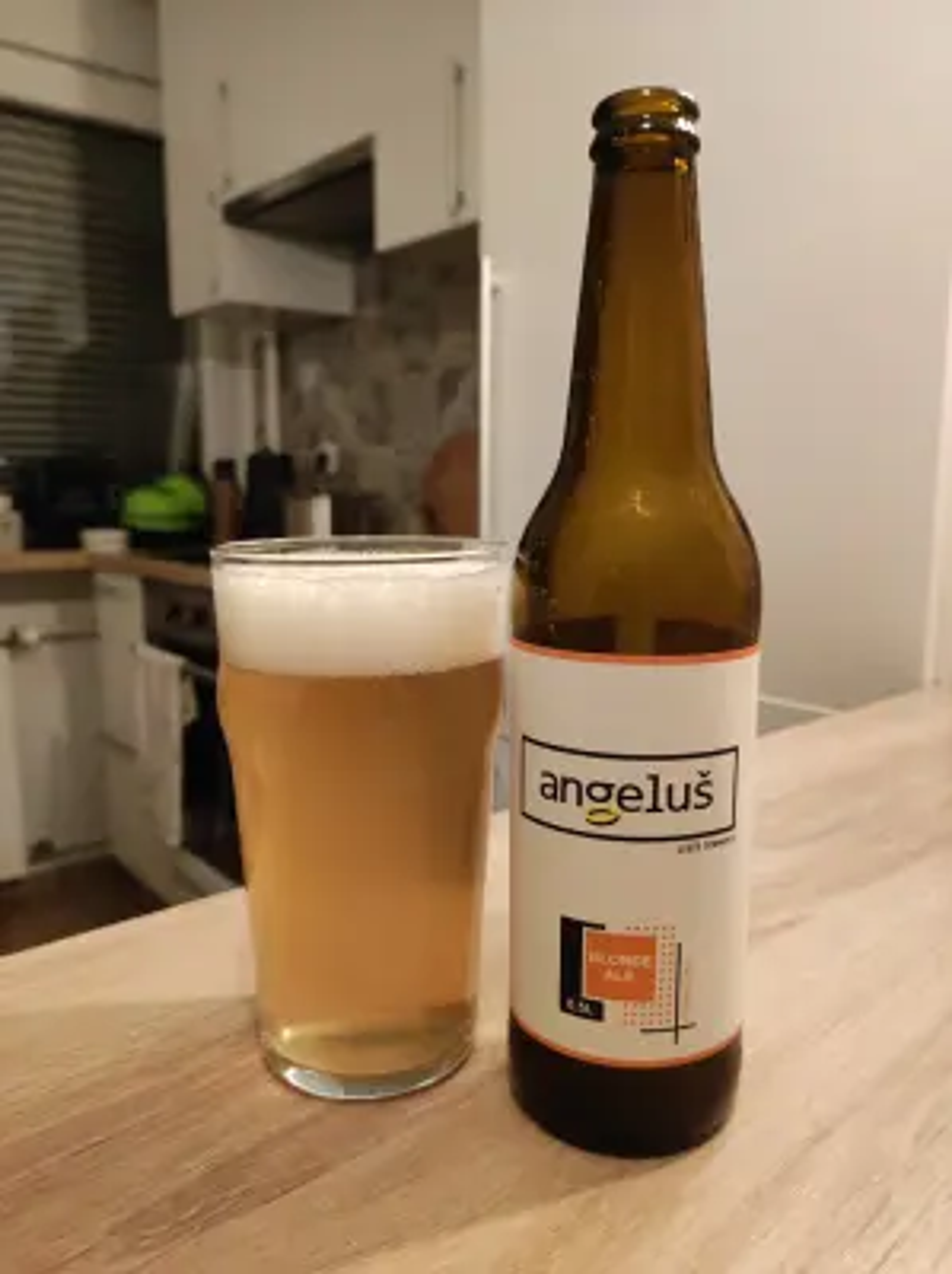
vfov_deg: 69.5
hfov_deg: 54.8
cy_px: 637
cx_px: 476
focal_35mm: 25
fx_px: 919
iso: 1467
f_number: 1.79
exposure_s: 1/25
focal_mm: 4.7
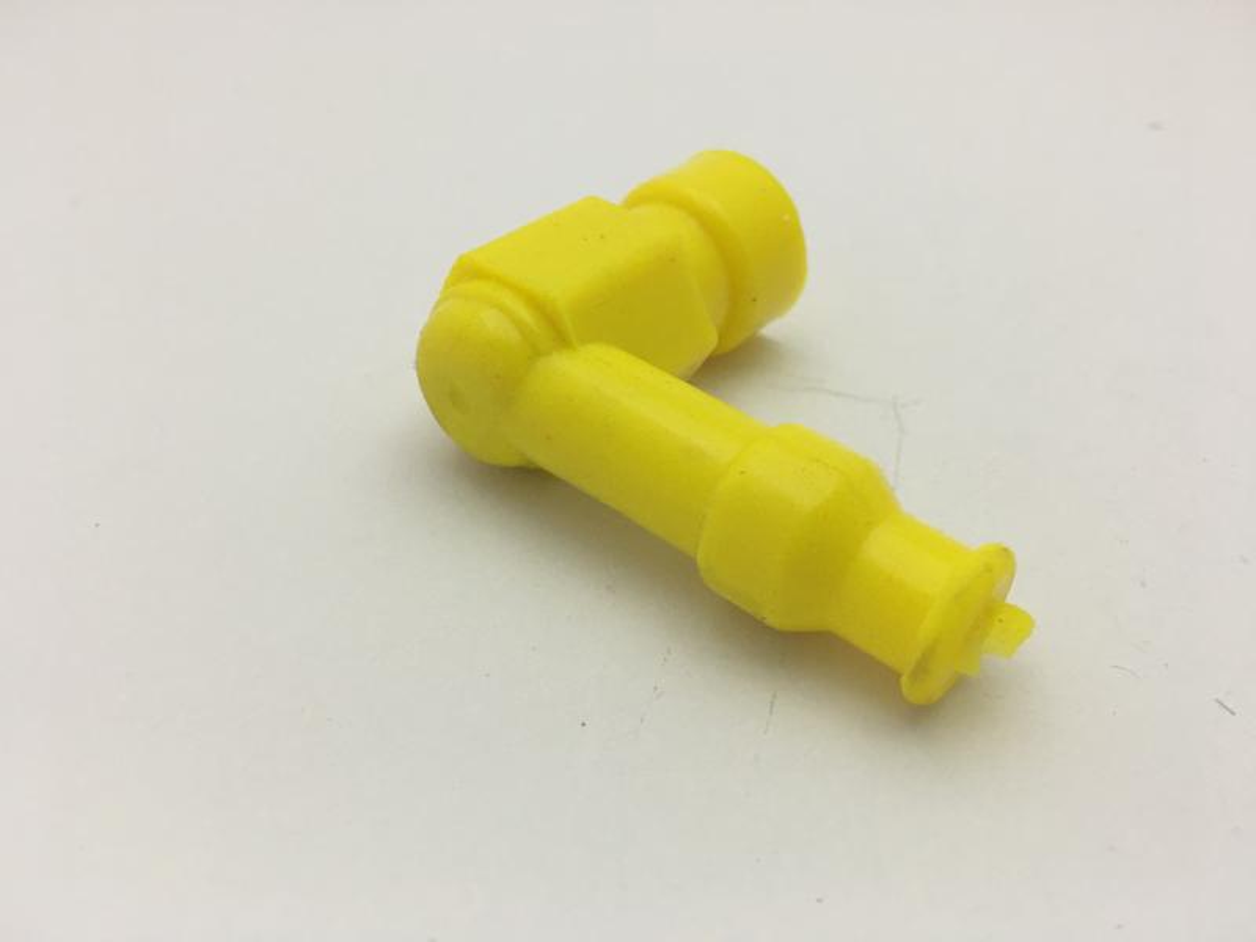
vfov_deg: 48.2
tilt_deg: -35.8
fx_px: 1052
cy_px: 471
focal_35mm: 29
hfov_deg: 61.7
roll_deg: -0.1
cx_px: 628
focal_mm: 4.15
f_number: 2.2
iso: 80
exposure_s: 1/30
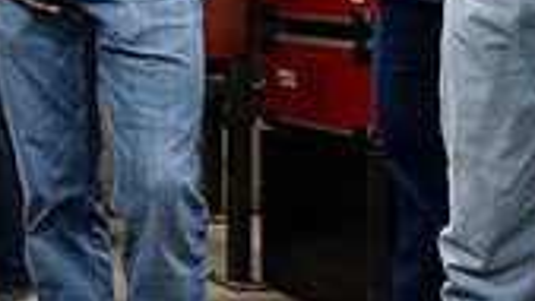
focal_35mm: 149
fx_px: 2113
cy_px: -266
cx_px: -163
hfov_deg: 13.9
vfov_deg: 7.8
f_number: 3.2
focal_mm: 40
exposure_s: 1/250
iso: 1600
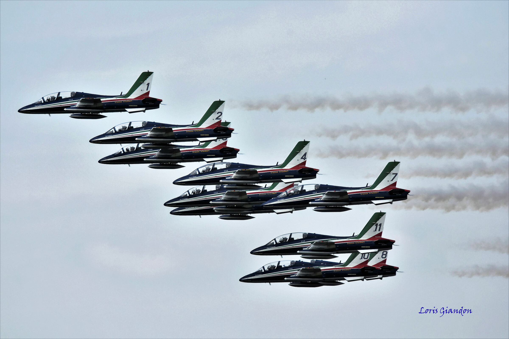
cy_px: 170
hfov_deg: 3.4
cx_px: 254
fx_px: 8483
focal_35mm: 600
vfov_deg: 2.3
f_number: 8
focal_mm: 400
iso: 720
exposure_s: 1/4000
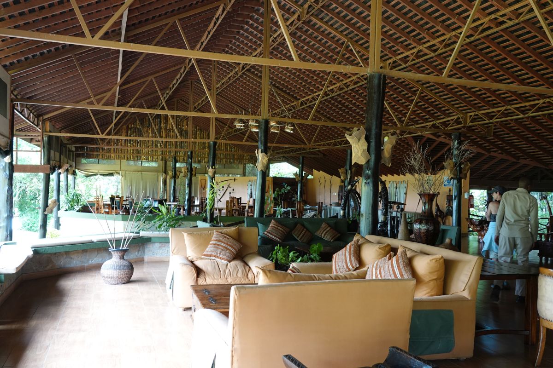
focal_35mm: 33
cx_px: 276
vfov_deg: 40.0
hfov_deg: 57.2
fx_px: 507
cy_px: 184
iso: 320
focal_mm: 12.04
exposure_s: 1/40
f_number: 2.8
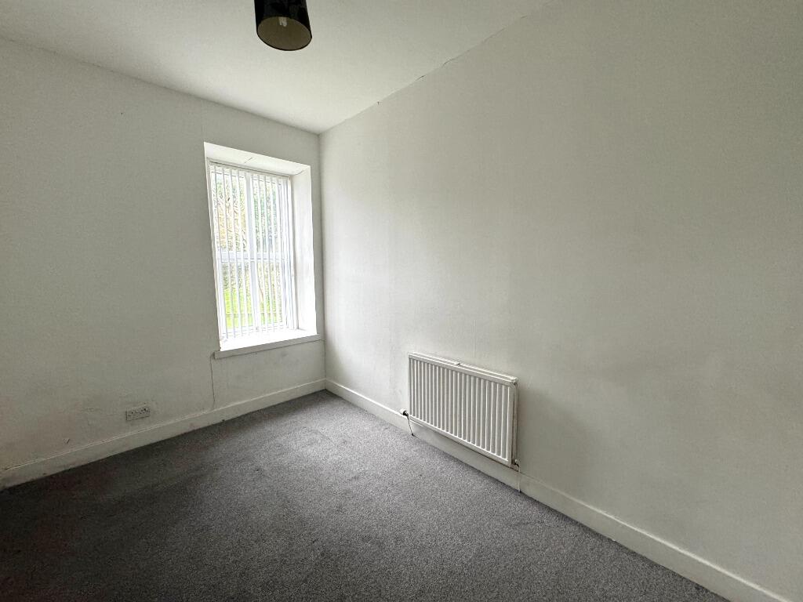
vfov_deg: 85.7
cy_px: 301
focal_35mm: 14
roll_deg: +0.1
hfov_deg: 102.1
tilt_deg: -7.2
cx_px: 402
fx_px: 325
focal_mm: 2.22
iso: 250
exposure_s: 1/99
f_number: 2.2
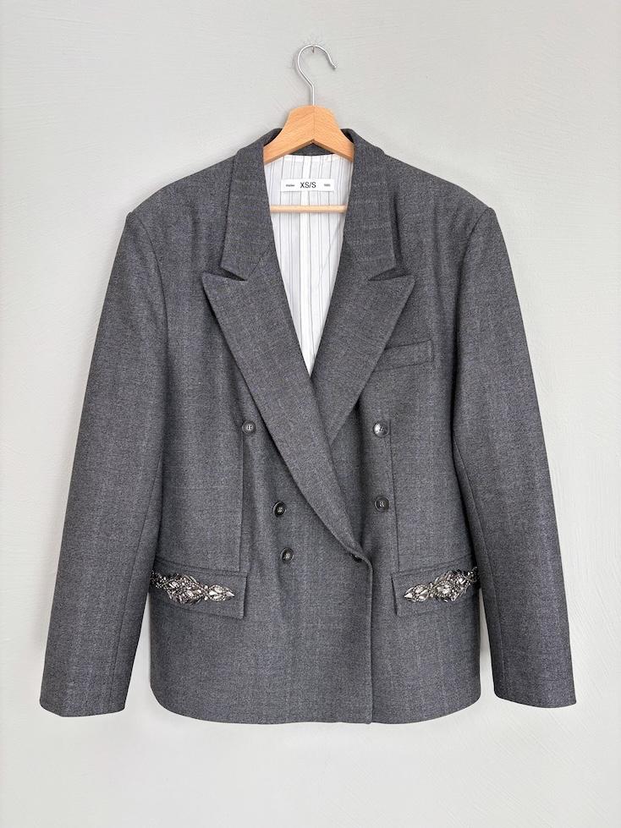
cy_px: 414
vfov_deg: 67.3
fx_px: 622
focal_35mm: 26
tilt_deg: -4.4
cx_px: 310
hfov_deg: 53.1
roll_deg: -0.3
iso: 64
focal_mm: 5.96
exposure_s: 1/100
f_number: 1.6
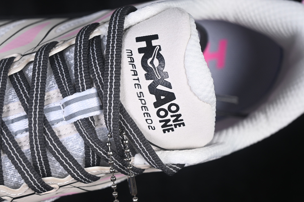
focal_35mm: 75
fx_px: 633
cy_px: 101
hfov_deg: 27.0
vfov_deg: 18.2
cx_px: 152
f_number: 7.1
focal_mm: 50
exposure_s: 1/80
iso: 160
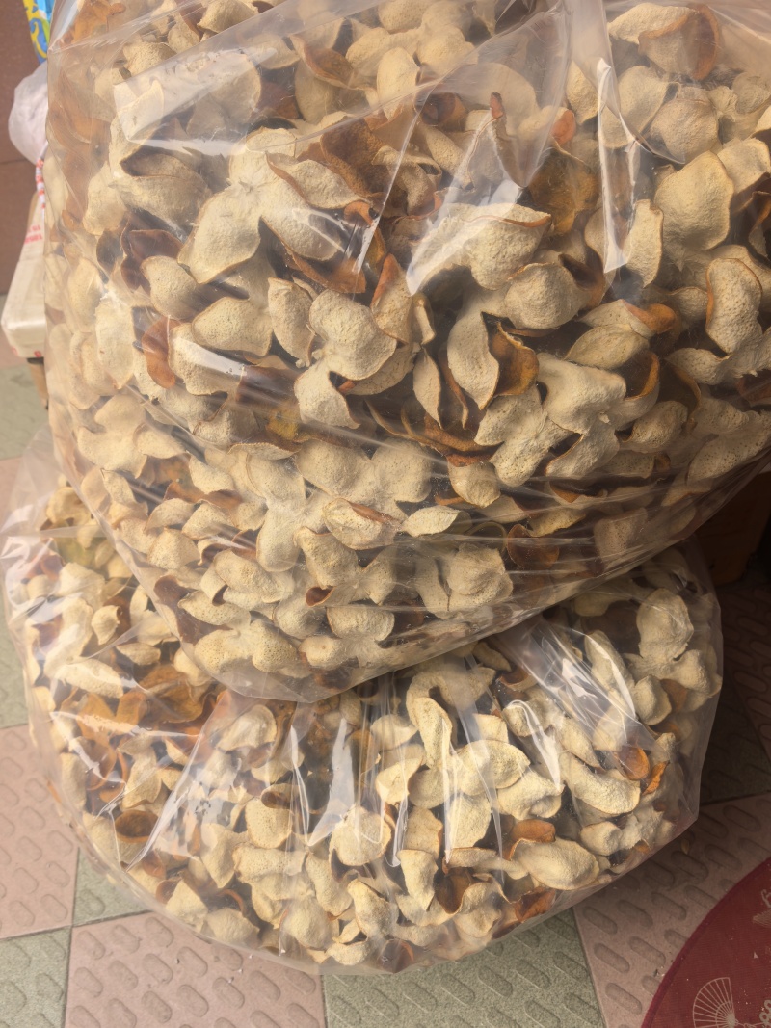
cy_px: 514
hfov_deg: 51.3
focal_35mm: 27
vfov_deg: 65.3
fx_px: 802
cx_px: 386
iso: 50
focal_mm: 6.98
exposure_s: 1/433
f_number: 2
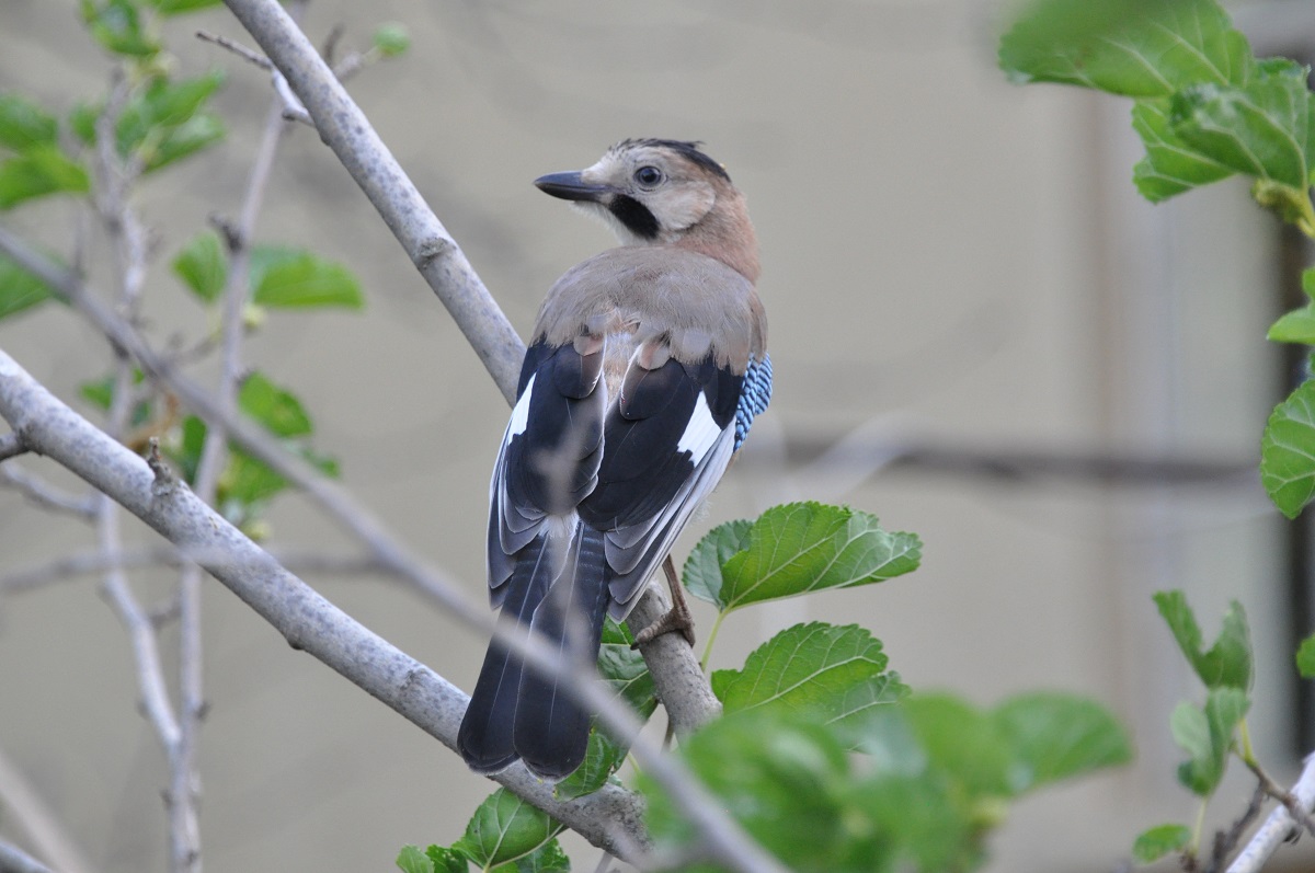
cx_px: 658
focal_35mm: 450
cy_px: 436
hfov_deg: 4.6
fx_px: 16417
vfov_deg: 3.0
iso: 1600
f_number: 5.6
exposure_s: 1/400
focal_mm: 300
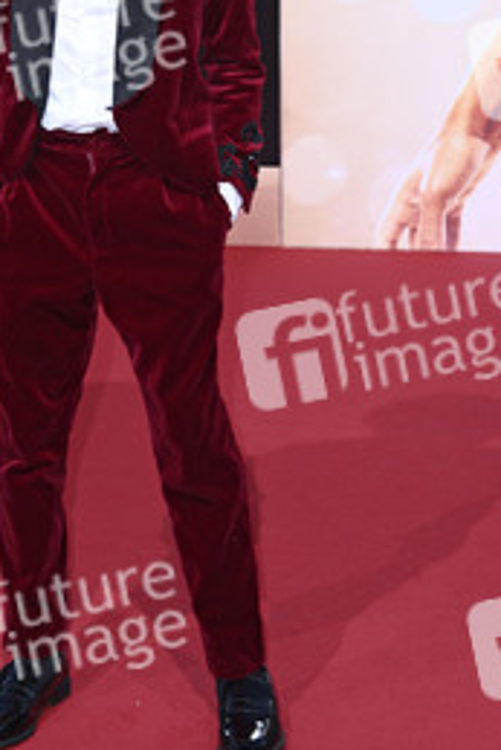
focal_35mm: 108
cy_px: 197
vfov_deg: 18.8
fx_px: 2251
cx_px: 122
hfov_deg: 12.7
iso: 400
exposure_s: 1/250
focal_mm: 70
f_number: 5.6
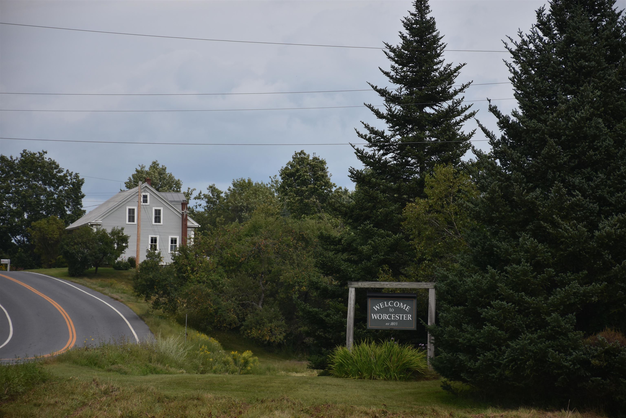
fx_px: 2739
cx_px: 313
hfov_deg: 13.0
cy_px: 209
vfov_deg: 8.7
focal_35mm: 158
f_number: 5.6
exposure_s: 1/250
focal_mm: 105
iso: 125
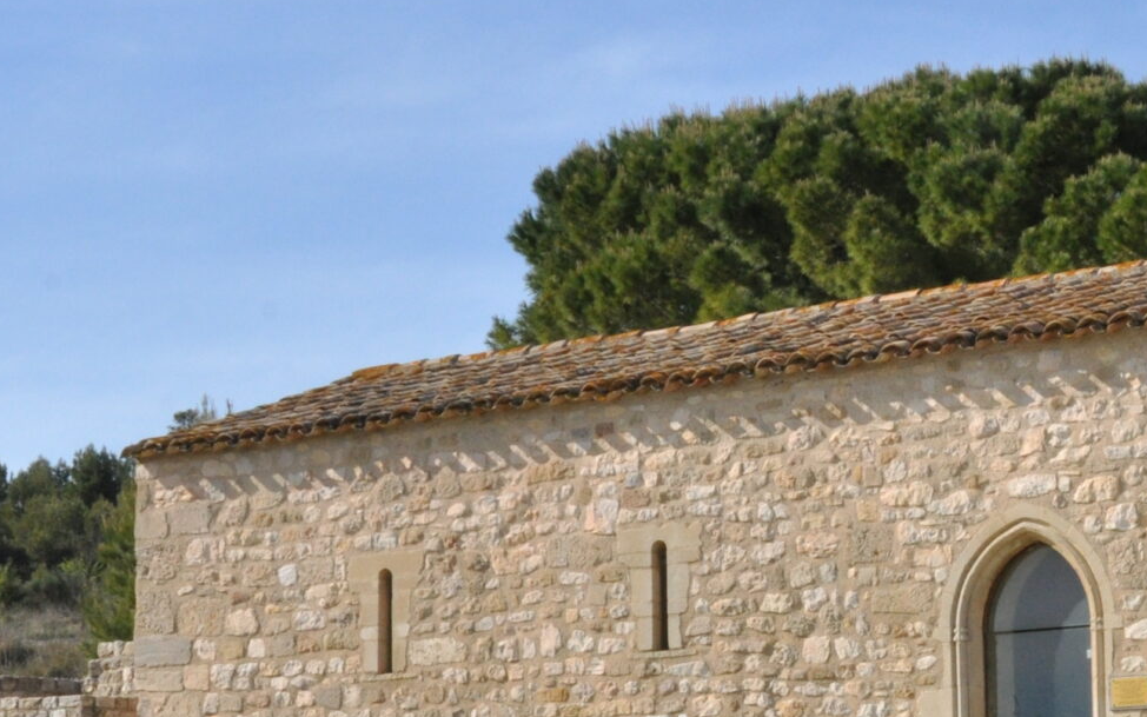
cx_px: 952
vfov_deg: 13.0
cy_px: 582
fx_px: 3137
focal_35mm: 100
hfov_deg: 20.4
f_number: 22
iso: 800
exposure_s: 1/320
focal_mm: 25
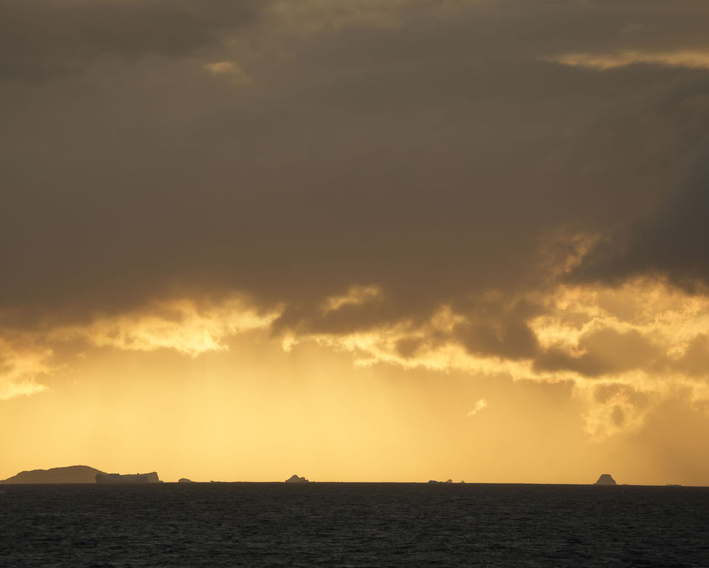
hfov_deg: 5.4
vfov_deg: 4.3
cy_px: 310
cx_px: 257
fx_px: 7471
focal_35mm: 356
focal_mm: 273
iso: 100
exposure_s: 1/400
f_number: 7.1
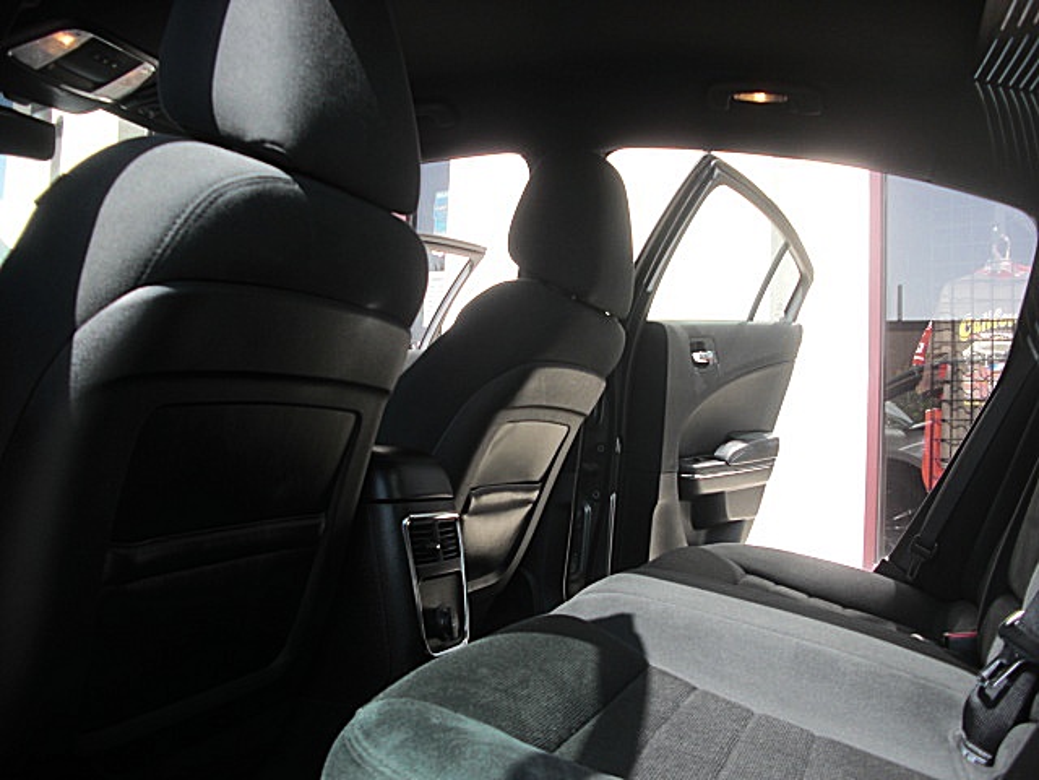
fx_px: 1081
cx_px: 520
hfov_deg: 51.4
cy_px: 390
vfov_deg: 39.7
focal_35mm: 36
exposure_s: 1/200
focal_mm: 6.3
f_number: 2.8
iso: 50
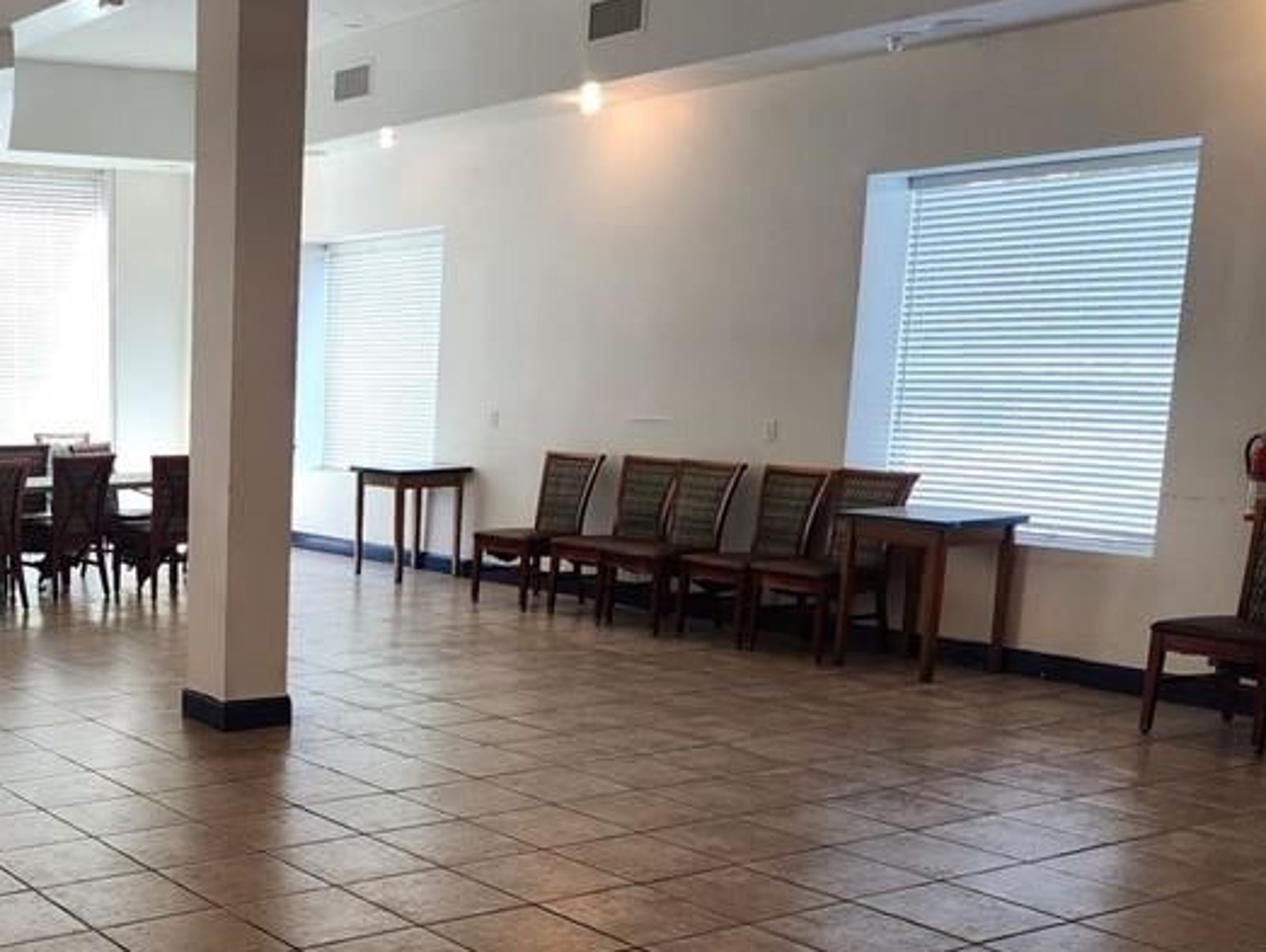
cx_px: 131
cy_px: 690
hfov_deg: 39.1
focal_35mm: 45
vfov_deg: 31.7
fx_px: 1647
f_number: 1.8
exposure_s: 1/120
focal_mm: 6.4
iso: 80
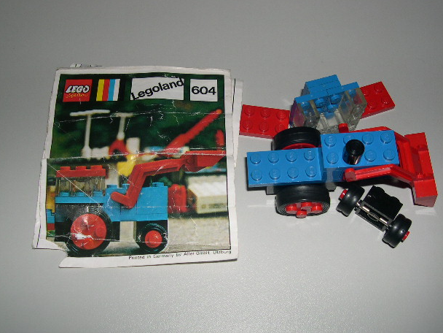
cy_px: 171
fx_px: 512
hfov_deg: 46.8
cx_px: 227
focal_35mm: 40
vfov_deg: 36.0
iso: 100
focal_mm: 8
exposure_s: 1/60
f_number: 7.6
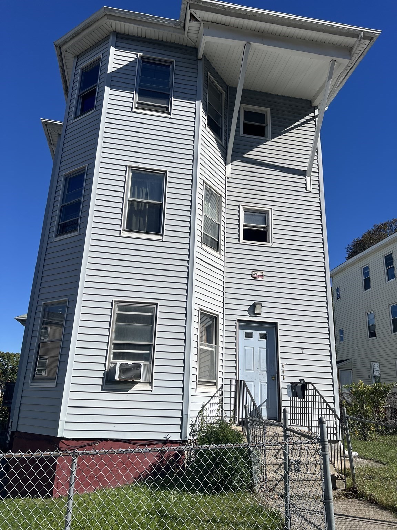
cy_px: 265
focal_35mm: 26
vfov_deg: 67.3
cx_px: 198
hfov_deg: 53.1
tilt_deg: +17.5
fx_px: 398
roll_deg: -2.3
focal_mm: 5.7
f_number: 1.5
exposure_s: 1/8696
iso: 50
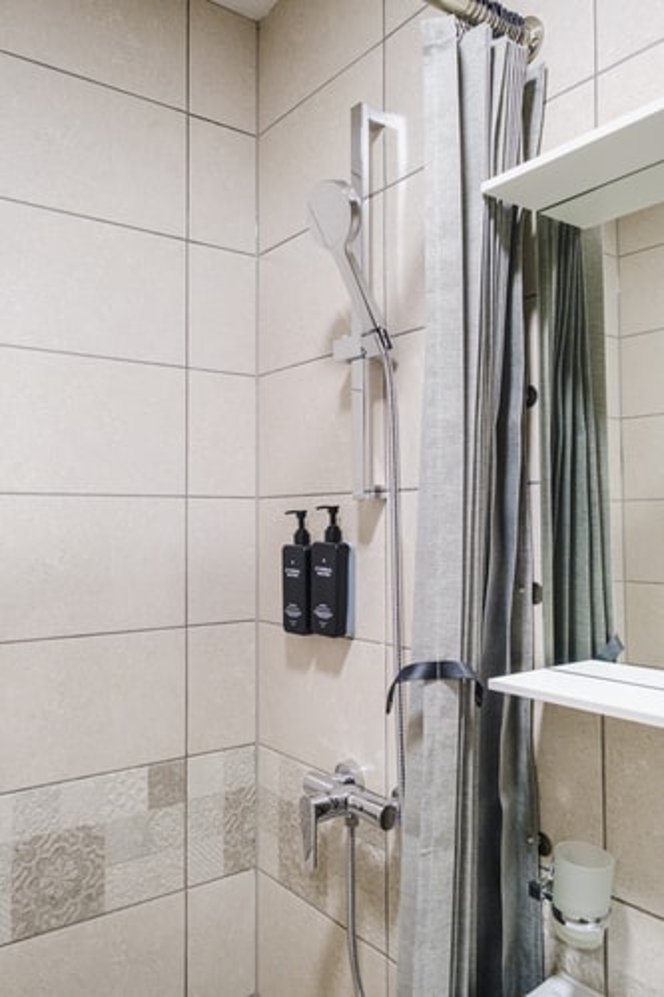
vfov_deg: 69.4
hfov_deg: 49.5
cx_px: 332
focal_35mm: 26
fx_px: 720
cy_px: 498
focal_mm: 17.4
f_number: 4
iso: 2000
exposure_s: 1/60
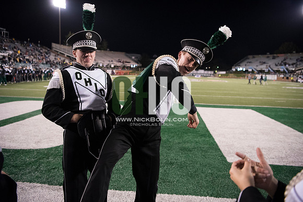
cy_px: 101
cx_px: 152
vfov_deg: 45.0
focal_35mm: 29
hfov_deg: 63.6
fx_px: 244
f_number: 3.2
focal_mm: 29
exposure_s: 1/800
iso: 4000
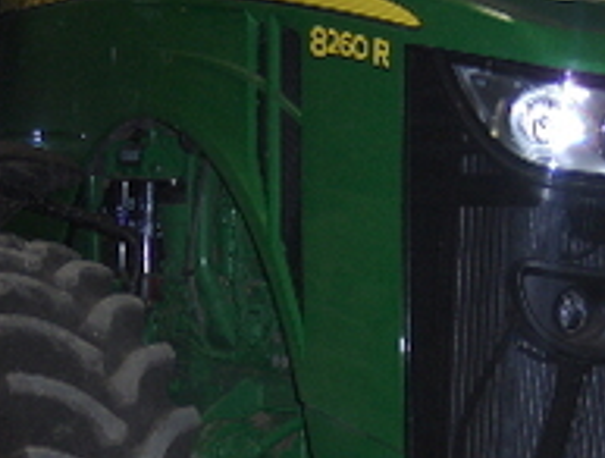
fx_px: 1718
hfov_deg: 20.0
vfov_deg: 15.1
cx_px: 274
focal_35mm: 98
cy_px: 383
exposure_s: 1/60
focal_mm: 7.5
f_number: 2.8
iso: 100
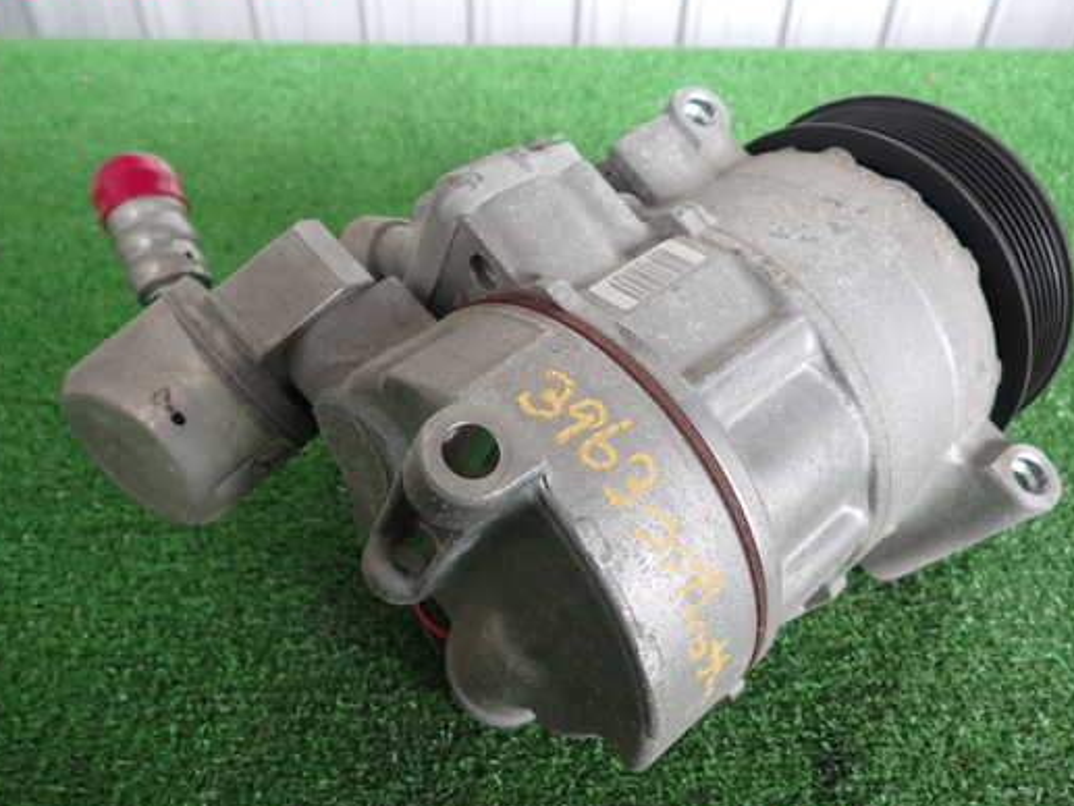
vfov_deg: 48.2
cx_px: 561
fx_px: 900
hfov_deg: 61.6
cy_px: 407
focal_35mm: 29
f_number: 2
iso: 125
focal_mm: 4.5
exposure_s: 1/60
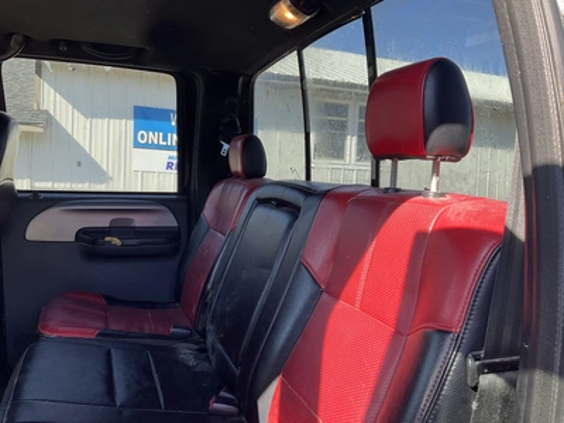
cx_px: 282
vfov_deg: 48.2
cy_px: 212
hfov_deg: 61.7
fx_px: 472
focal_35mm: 29
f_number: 1.8
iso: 20
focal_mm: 3
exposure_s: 1/124
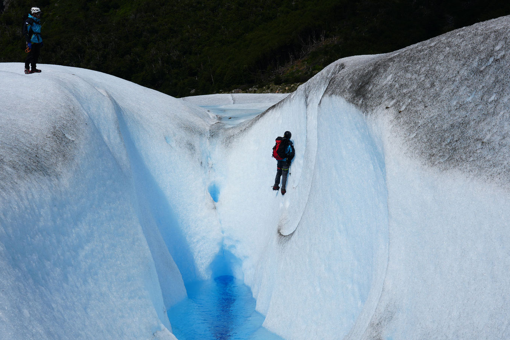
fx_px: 722
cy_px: 183
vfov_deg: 26.5
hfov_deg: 38.9
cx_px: 259
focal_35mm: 51
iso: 100
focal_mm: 43
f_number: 10
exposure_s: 1/640
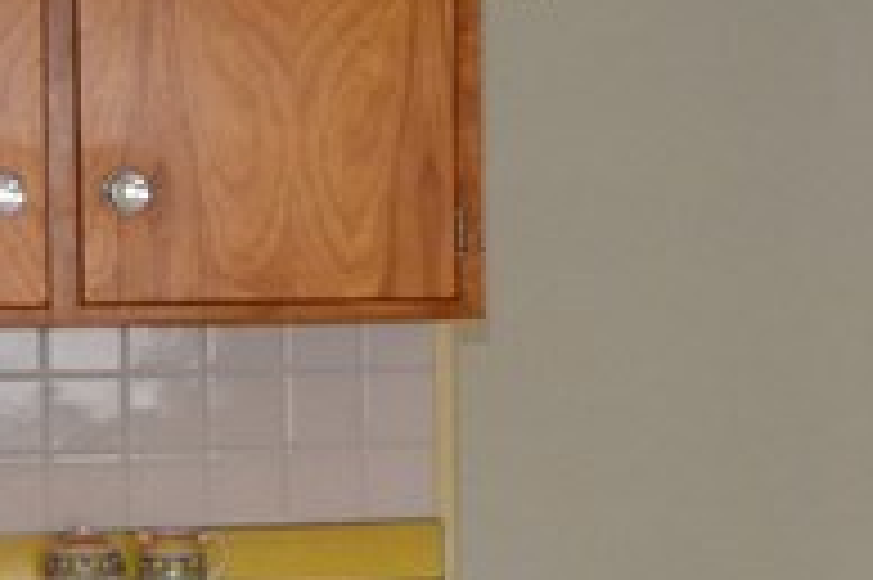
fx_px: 3659
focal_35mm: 151
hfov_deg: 12.5
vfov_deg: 9.1
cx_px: 1526
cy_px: 427
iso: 1600
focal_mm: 18
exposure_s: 1/60
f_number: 3.5
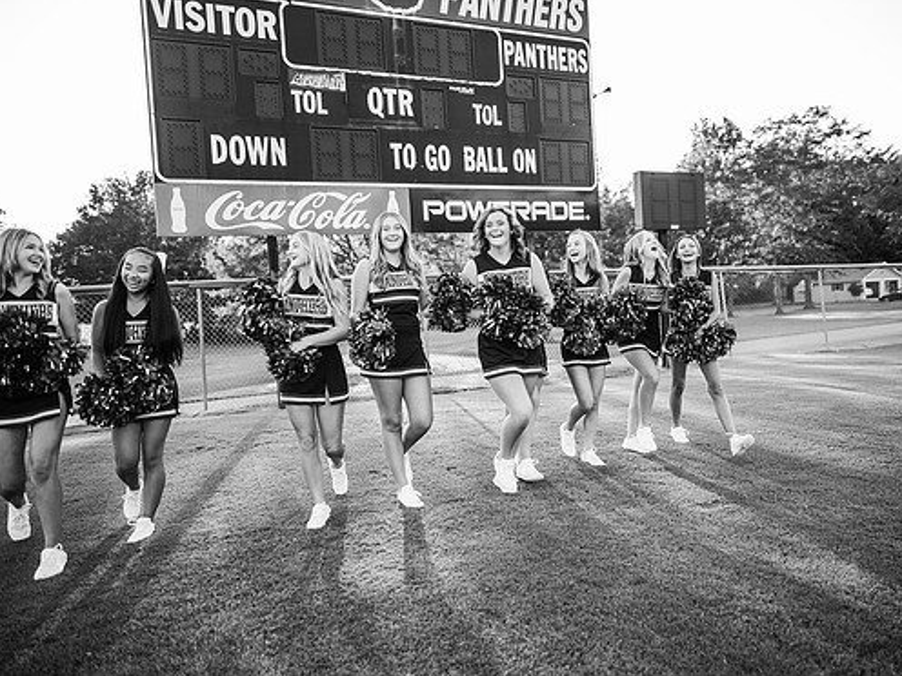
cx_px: 498
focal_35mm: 27
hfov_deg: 65.2
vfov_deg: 51.3
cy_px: 326
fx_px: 704
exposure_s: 1/500
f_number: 2
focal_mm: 24
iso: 125
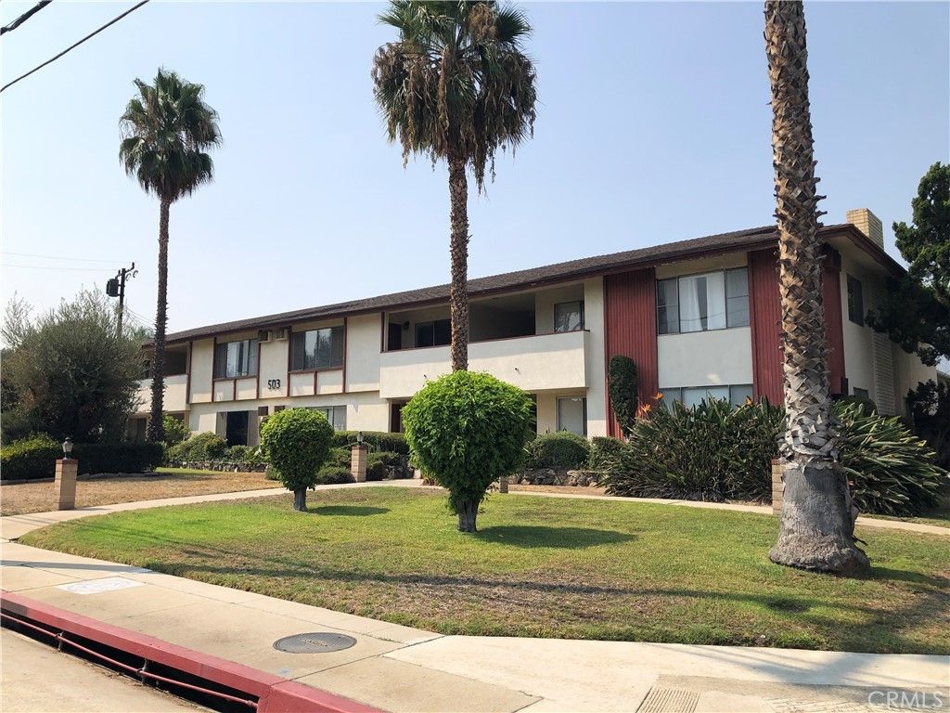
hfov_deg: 63.4
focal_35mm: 28
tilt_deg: +7.6
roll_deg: +0.7
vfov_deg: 49.7
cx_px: 475
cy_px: 356
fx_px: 768
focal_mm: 3.99
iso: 20
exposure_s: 1/2525
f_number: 1.8
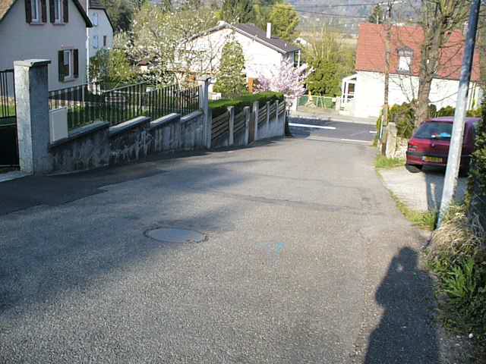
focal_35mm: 37
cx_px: 243
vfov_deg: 38.7
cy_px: 182
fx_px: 519
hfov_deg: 50.1
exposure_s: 1/1300
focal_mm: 6.1
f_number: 5.6
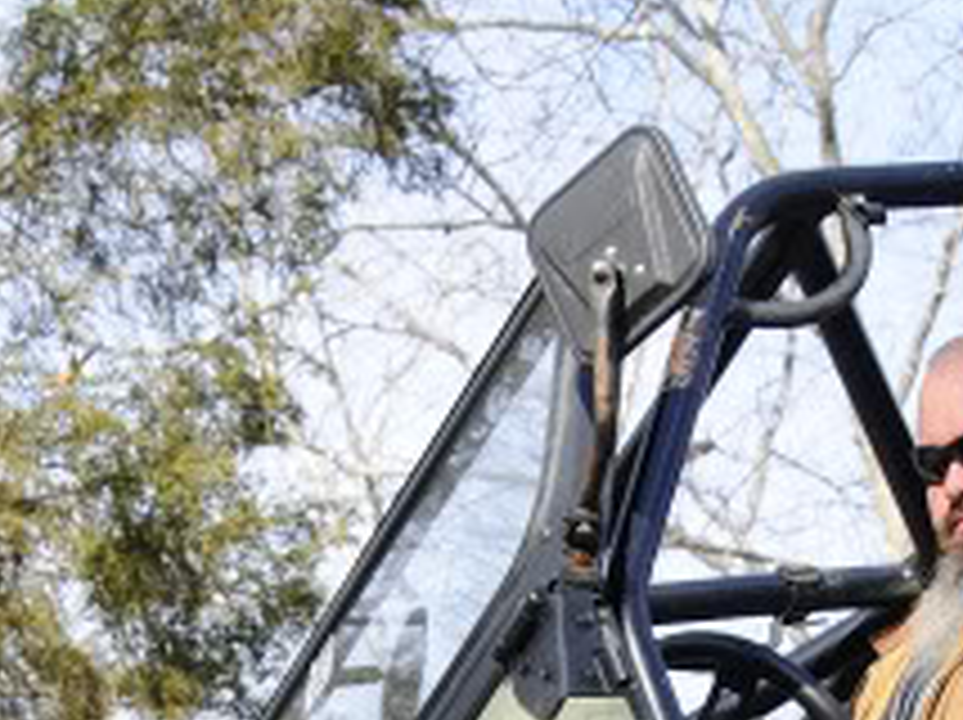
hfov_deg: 5.2
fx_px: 10540
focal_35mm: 379
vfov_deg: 3.9
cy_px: 1148
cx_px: 382
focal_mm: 55
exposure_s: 1/125
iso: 200
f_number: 8
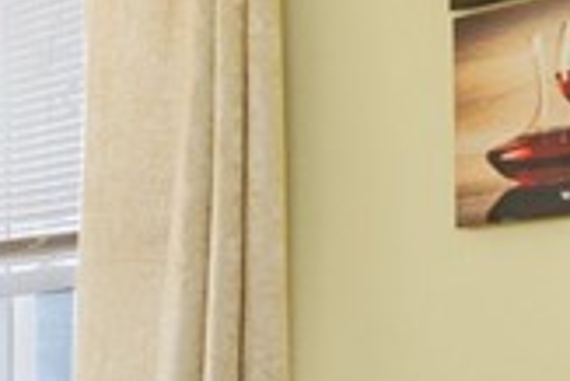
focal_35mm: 113
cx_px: -1208
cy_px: 409
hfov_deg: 10.8
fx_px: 1791
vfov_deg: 12.0
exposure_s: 1/125
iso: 800
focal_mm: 17
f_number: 7.1
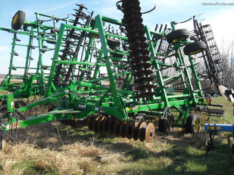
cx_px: 117
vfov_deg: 40.7
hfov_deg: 52.6
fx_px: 237
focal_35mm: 35
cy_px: 88
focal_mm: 6.2
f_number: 8.9
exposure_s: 1/60
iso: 100
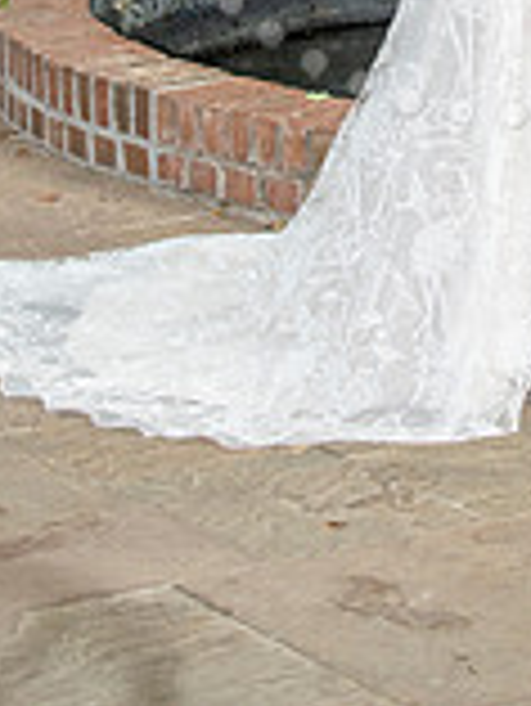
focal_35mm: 193
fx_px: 3942
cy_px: -301
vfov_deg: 10.0
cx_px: 513
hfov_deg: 7.7
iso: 1250
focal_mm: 70
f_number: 7.1
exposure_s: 1/250
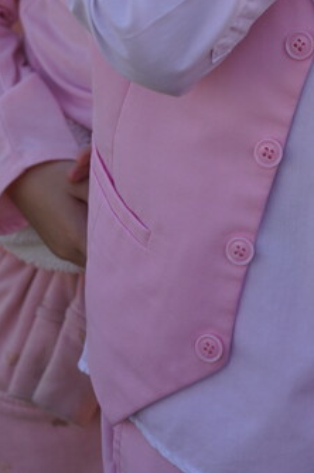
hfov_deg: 10.2
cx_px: 344
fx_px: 1730
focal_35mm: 132
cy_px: -211
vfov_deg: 14.6
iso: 100
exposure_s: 1/400
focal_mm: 43
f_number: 4.5
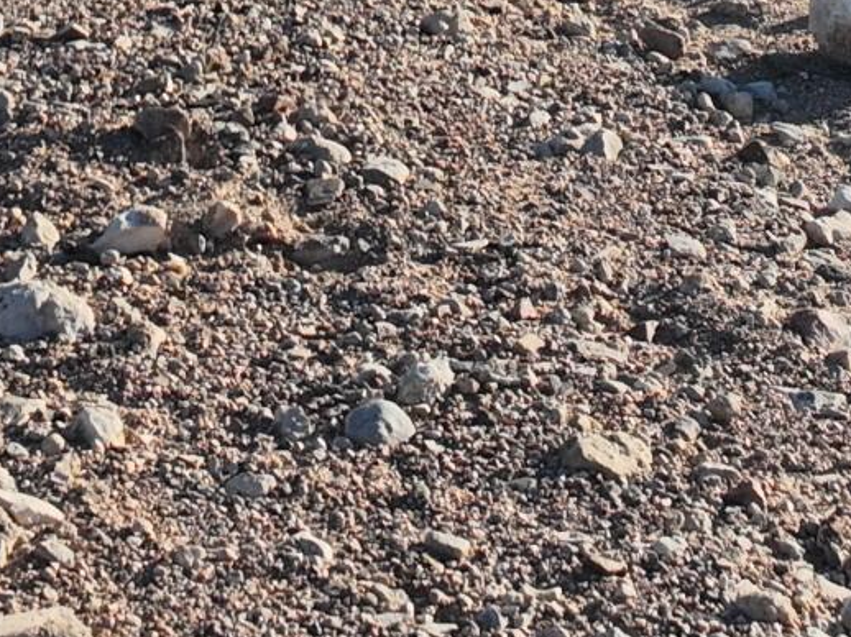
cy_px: -1107
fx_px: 3416
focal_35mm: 139
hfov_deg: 14.1
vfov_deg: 9.1
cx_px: 192
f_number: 2.8
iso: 100
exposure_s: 1/2000
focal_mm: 12.29
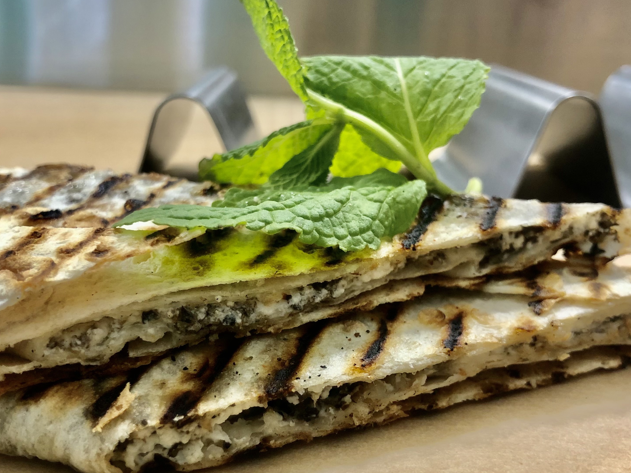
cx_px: 301
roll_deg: +0.7
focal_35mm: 39
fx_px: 711
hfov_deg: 47.8
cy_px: 299
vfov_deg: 36.6
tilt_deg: -22.6
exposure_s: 1/15
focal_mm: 4
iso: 50
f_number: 1.8
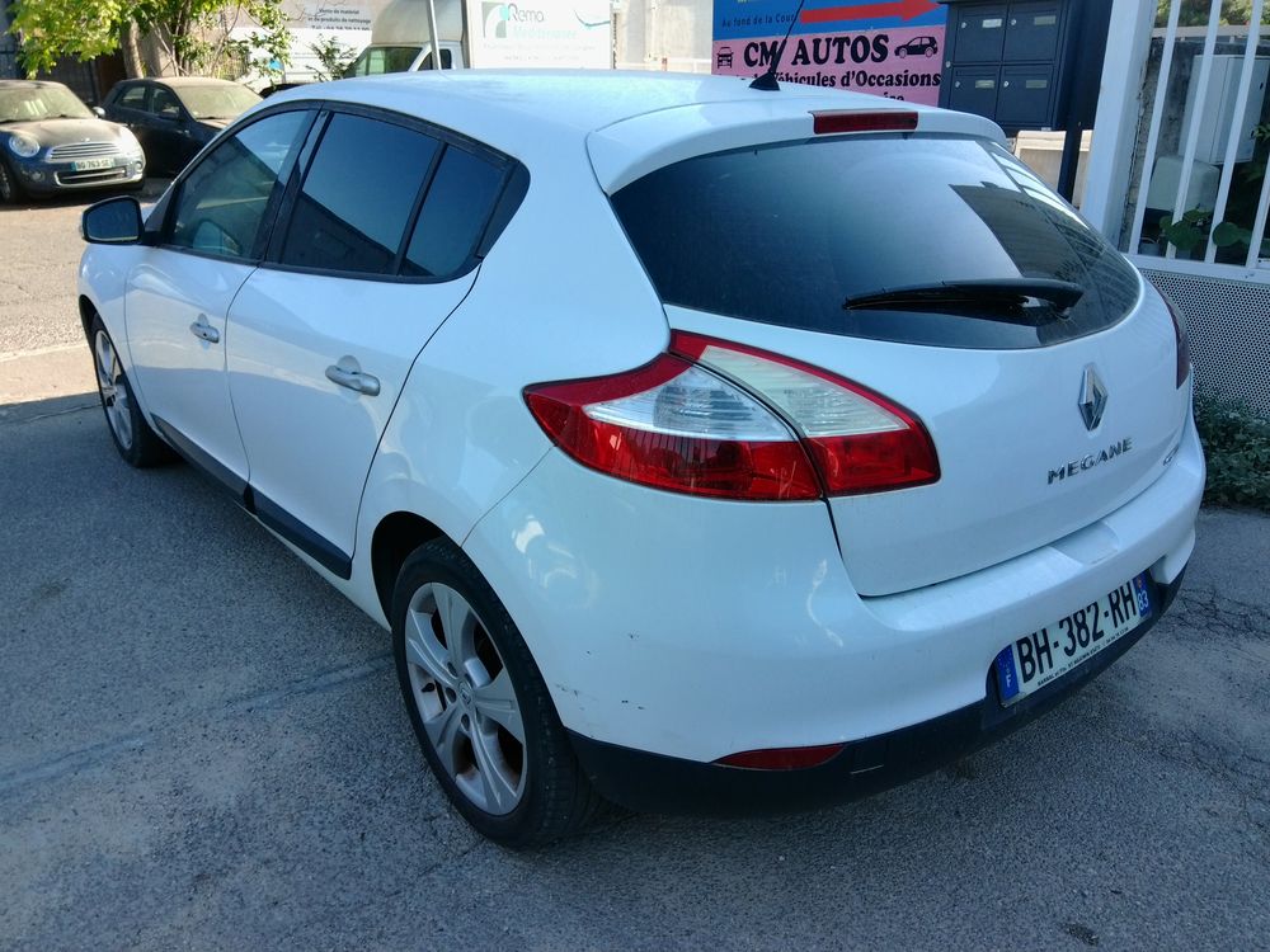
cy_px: 476
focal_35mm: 26
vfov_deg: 53.1
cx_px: 635
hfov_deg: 67.3
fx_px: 954
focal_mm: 3
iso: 100
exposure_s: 1/227
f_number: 2
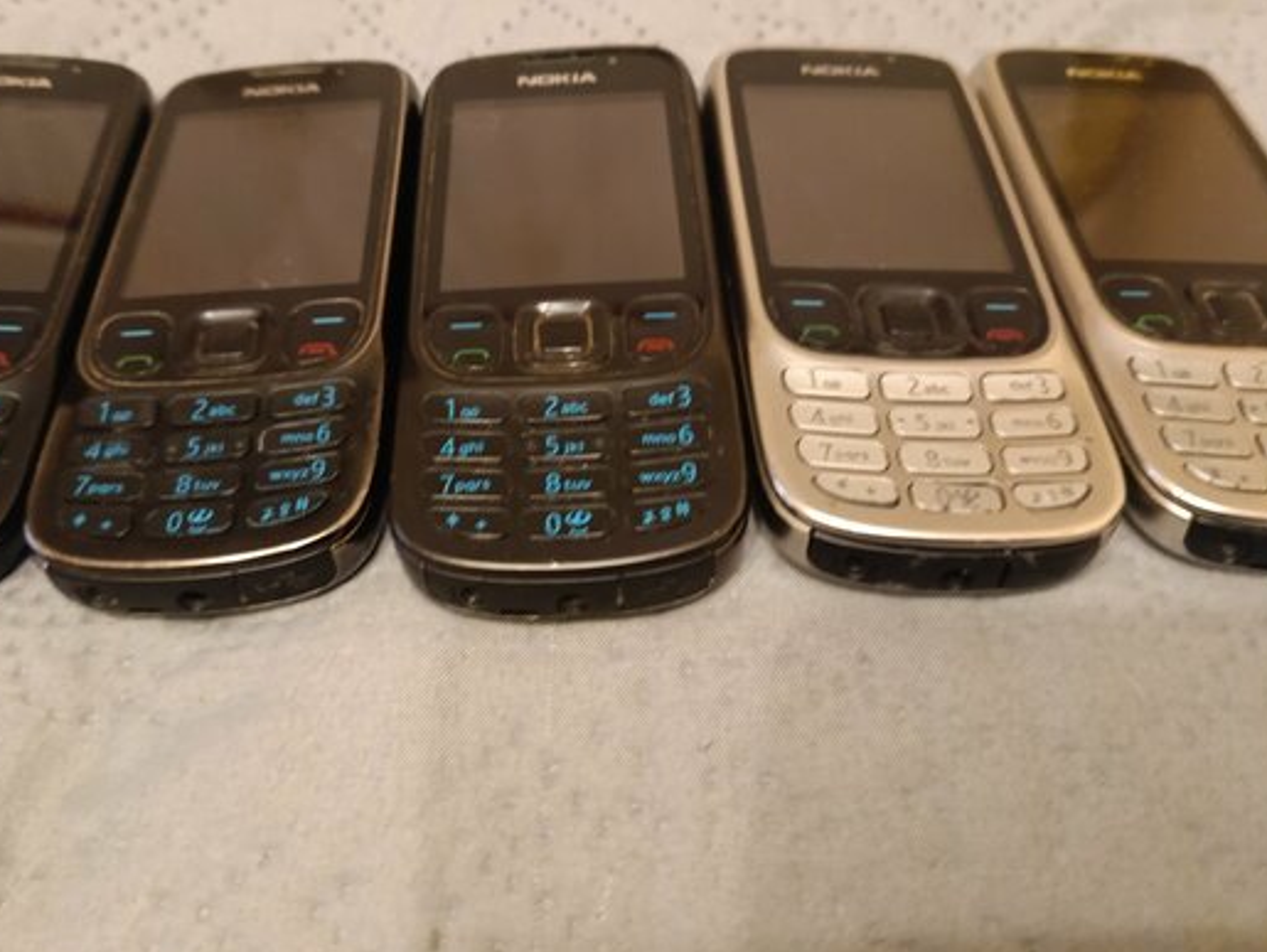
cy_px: 430
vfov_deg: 45.4
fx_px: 1135
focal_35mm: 31
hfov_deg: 58.3
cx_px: 592
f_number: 1.7
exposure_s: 1/16.7
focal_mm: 4.71
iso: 2500
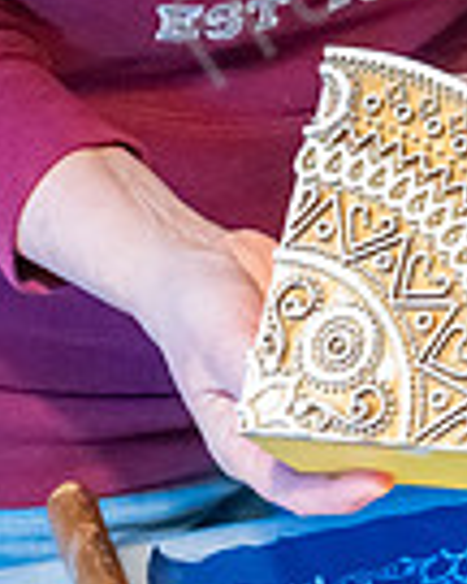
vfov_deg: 10.9
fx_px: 2920
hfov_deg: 9.0
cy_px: -342
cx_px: 648
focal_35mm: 169
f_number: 4.5
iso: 6400
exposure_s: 1/100
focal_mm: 36
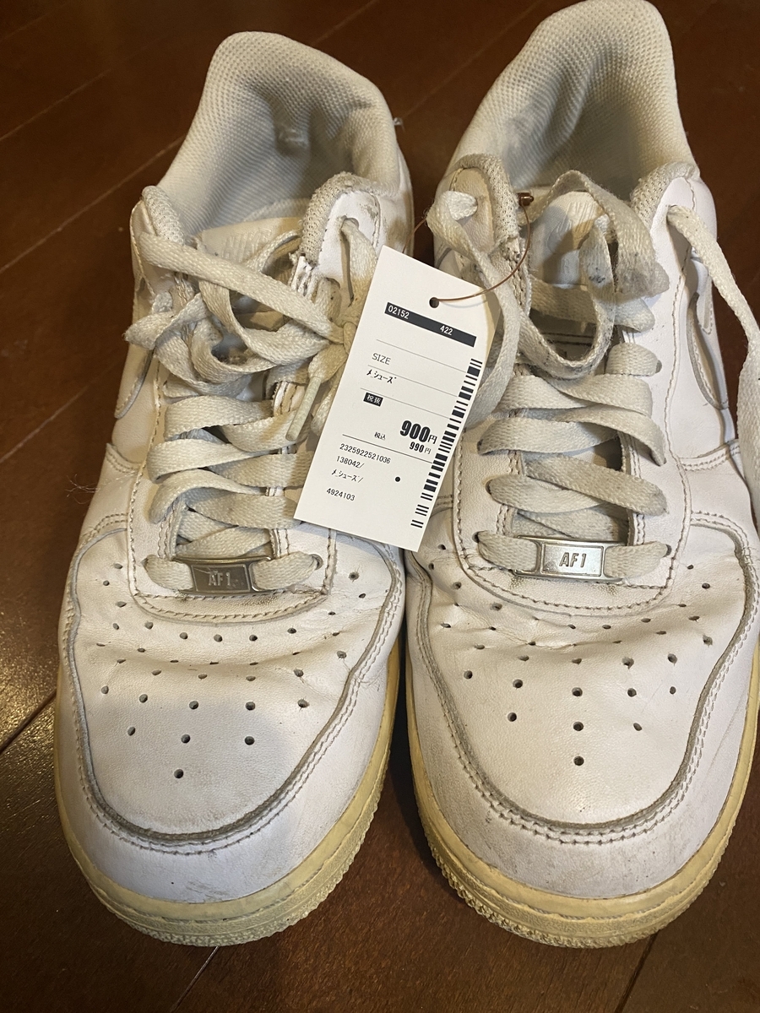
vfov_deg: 67.3
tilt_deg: -54.9
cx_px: 380
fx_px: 761
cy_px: 506
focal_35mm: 26
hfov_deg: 53.1
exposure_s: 1/50
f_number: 1.8
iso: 200
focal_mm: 4.25
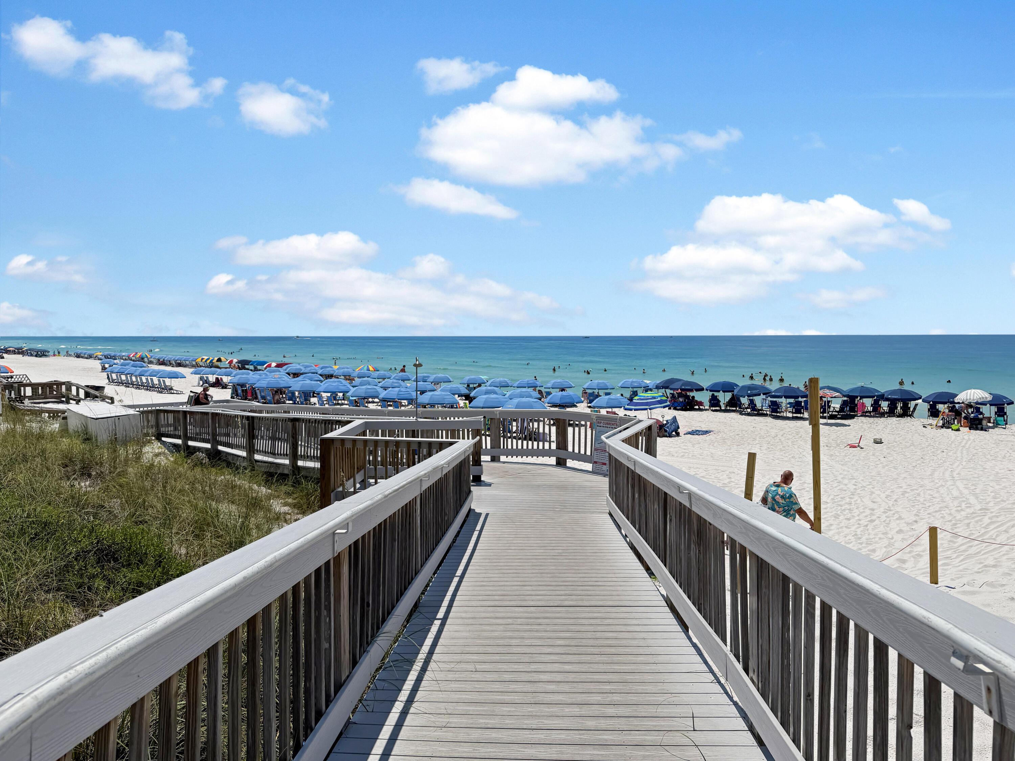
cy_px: 380
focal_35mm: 24
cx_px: 508
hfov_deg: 71.6
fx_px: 704
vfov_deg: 56.8
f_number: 1.78
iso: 80
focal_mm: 6.76
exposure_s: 1/17544
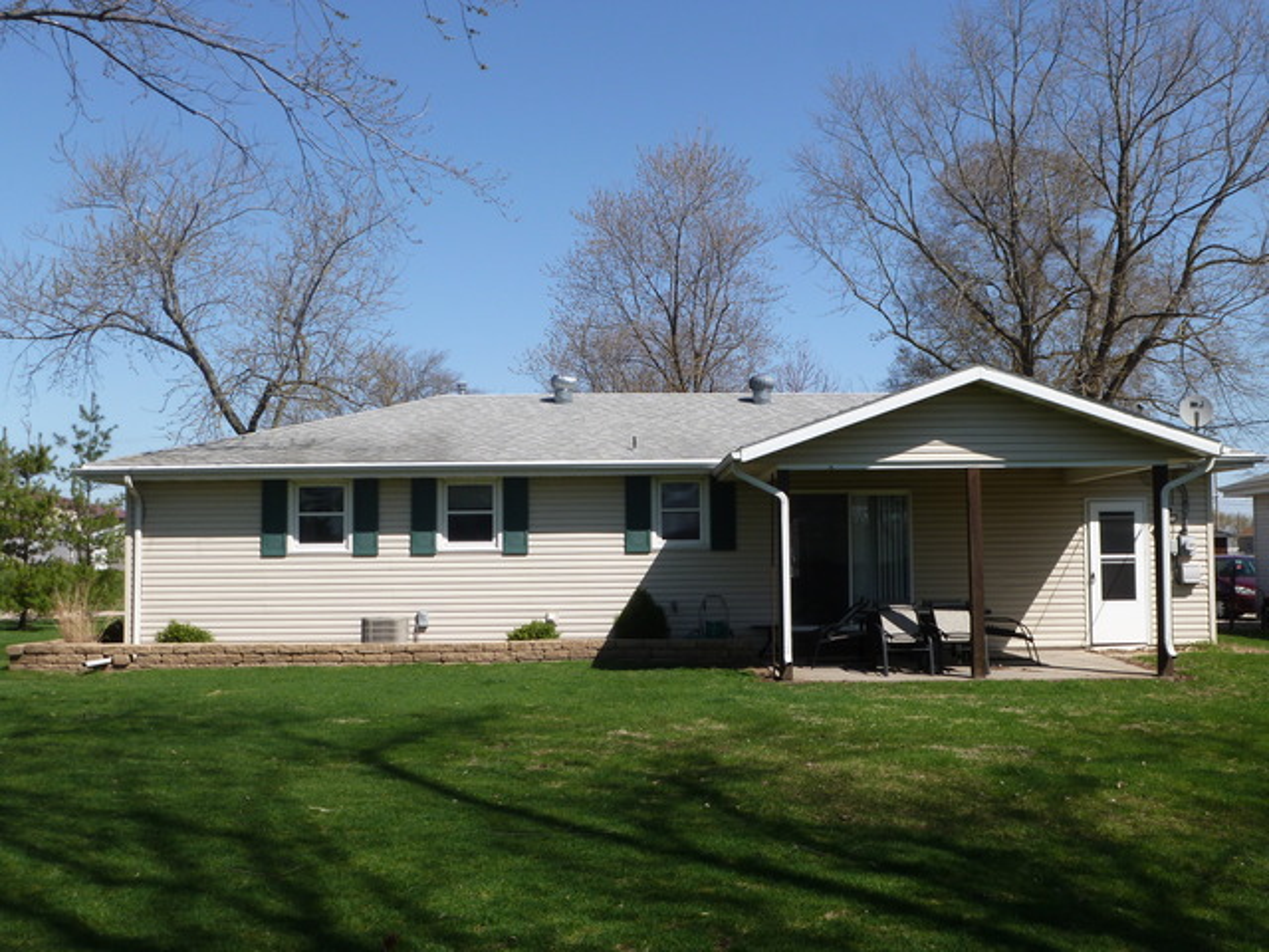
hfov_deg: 49.0
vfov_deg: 37.7
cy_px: 476
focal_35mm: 38
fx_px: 1393
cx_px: 634
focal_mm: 6.8
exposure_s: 1/500
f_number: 5
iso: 100
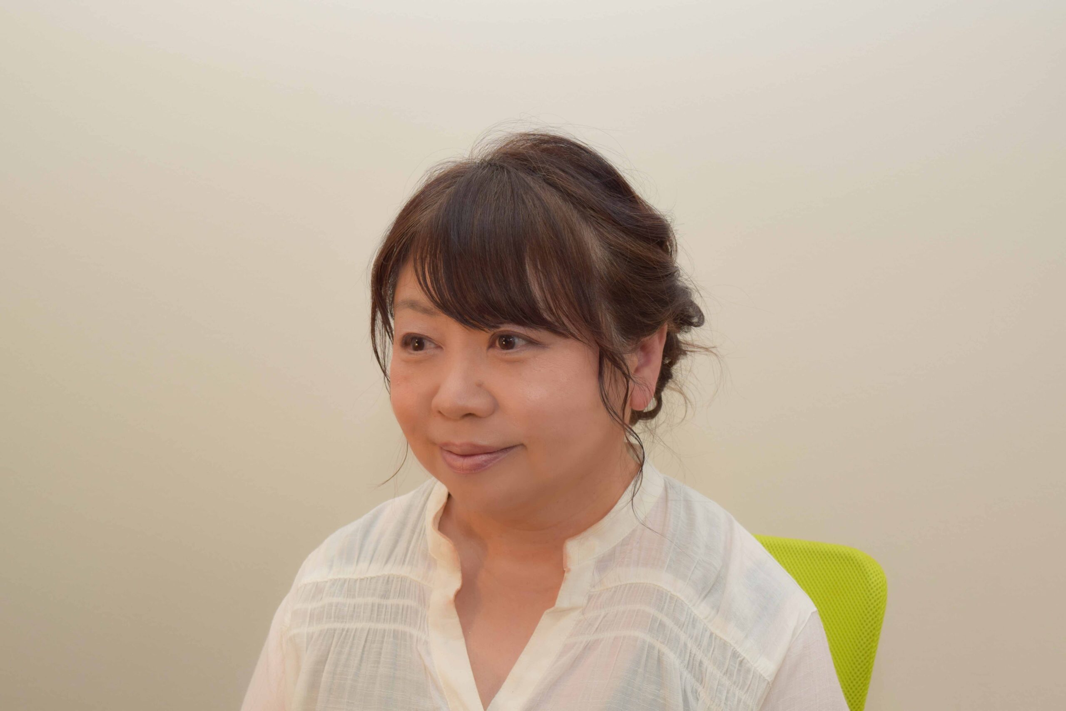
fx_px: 1332
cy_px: 356
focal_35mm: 45
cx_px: 533
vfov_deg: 29.9
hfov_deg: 43.6
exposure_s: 1/60
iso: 200
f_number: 8
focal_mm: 30
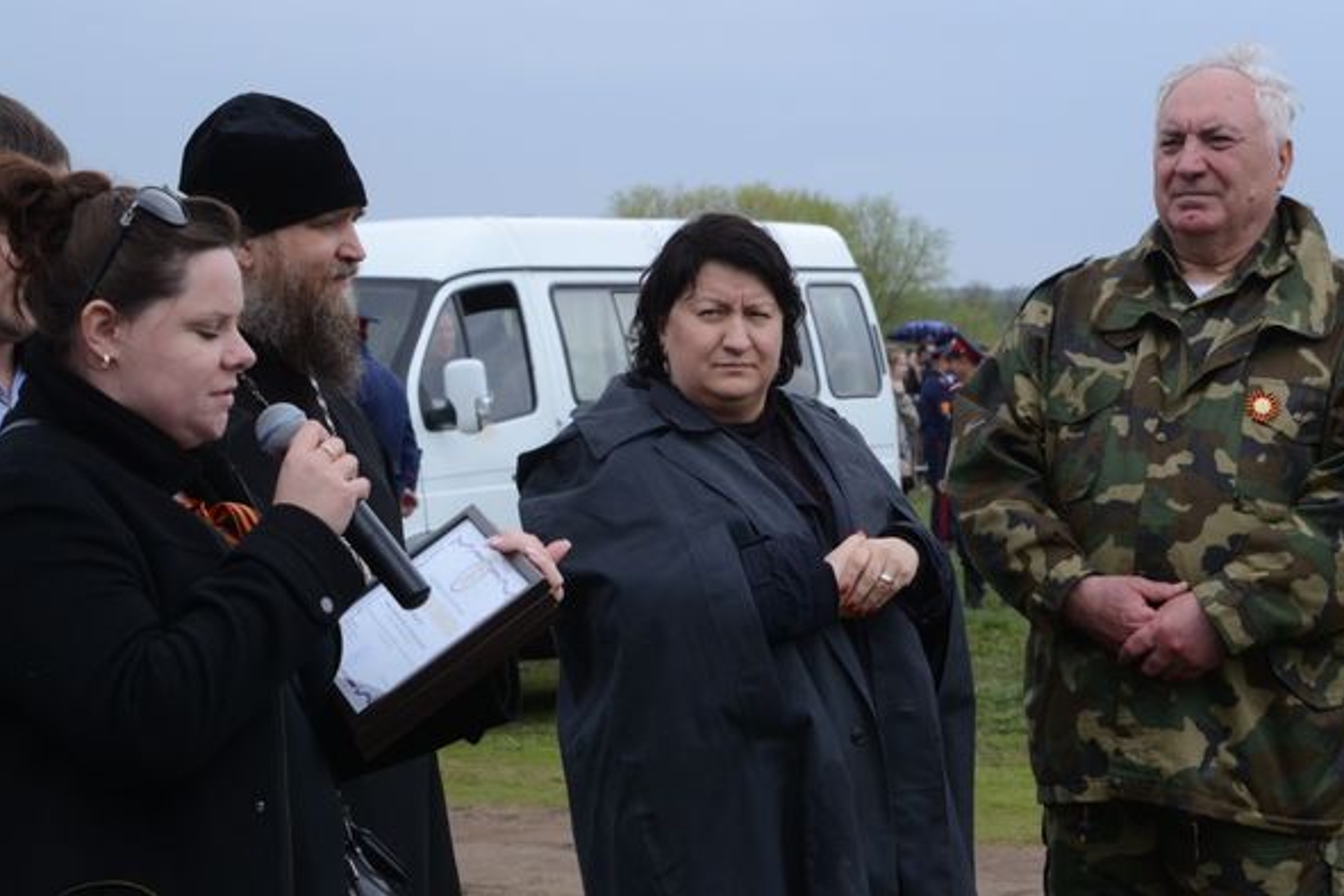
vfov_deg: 9.7
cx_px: 754
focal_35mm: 142
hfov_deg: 14.4
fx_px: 5301
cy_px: 409
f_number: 13
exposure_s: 1/400
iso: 800
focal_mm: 80
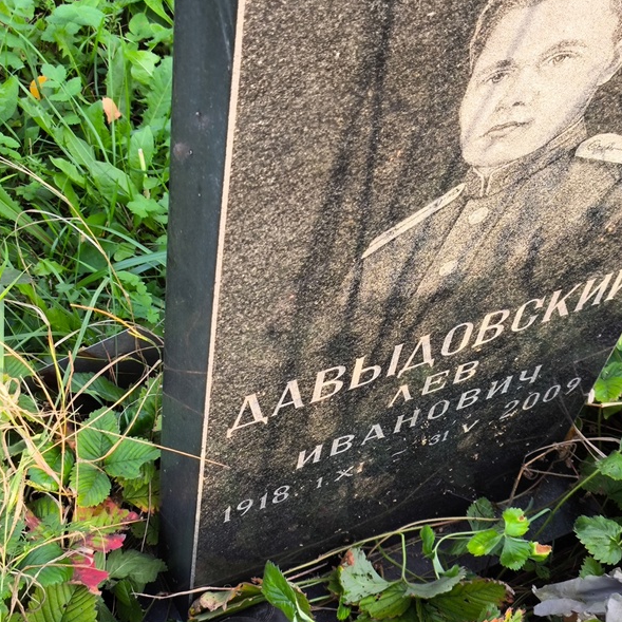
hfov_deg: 28.6
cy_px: 309
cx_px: 349
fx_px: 1220
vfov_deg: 28.6
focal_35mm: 60
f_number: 1.7
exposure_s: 1/100
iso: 64
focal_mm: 4.71
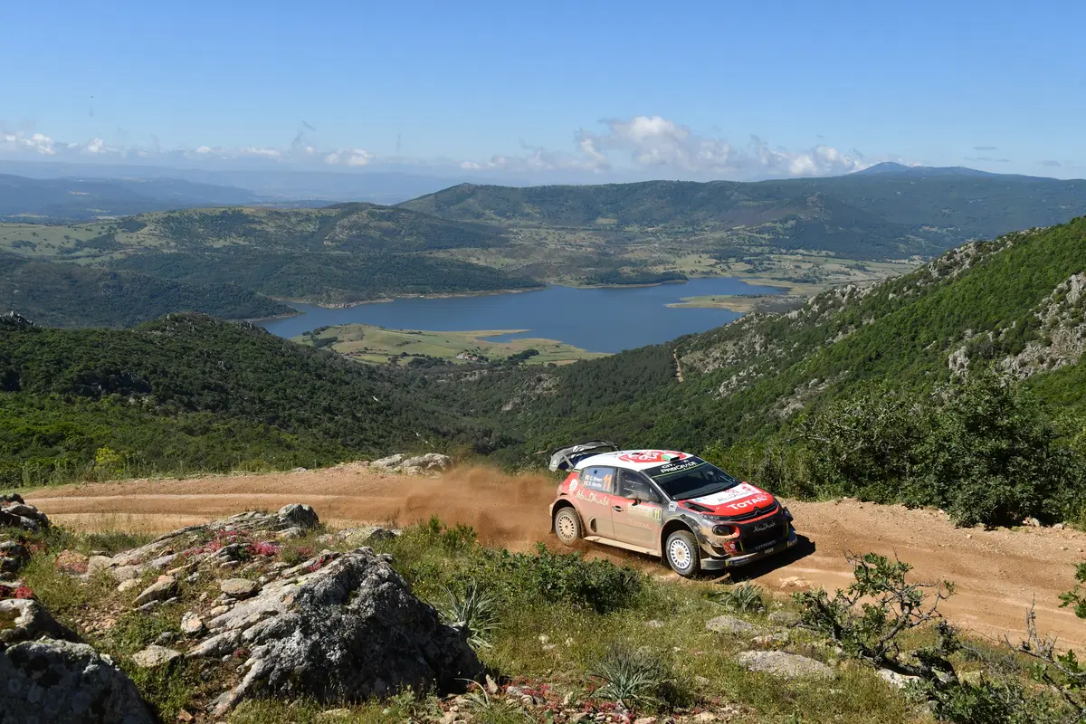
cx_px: 543
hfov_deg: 57.2
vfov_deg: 40.0
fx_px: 995
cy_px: 362
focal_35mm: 33
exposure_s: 1/2000
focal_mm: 22
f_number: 9
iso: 500
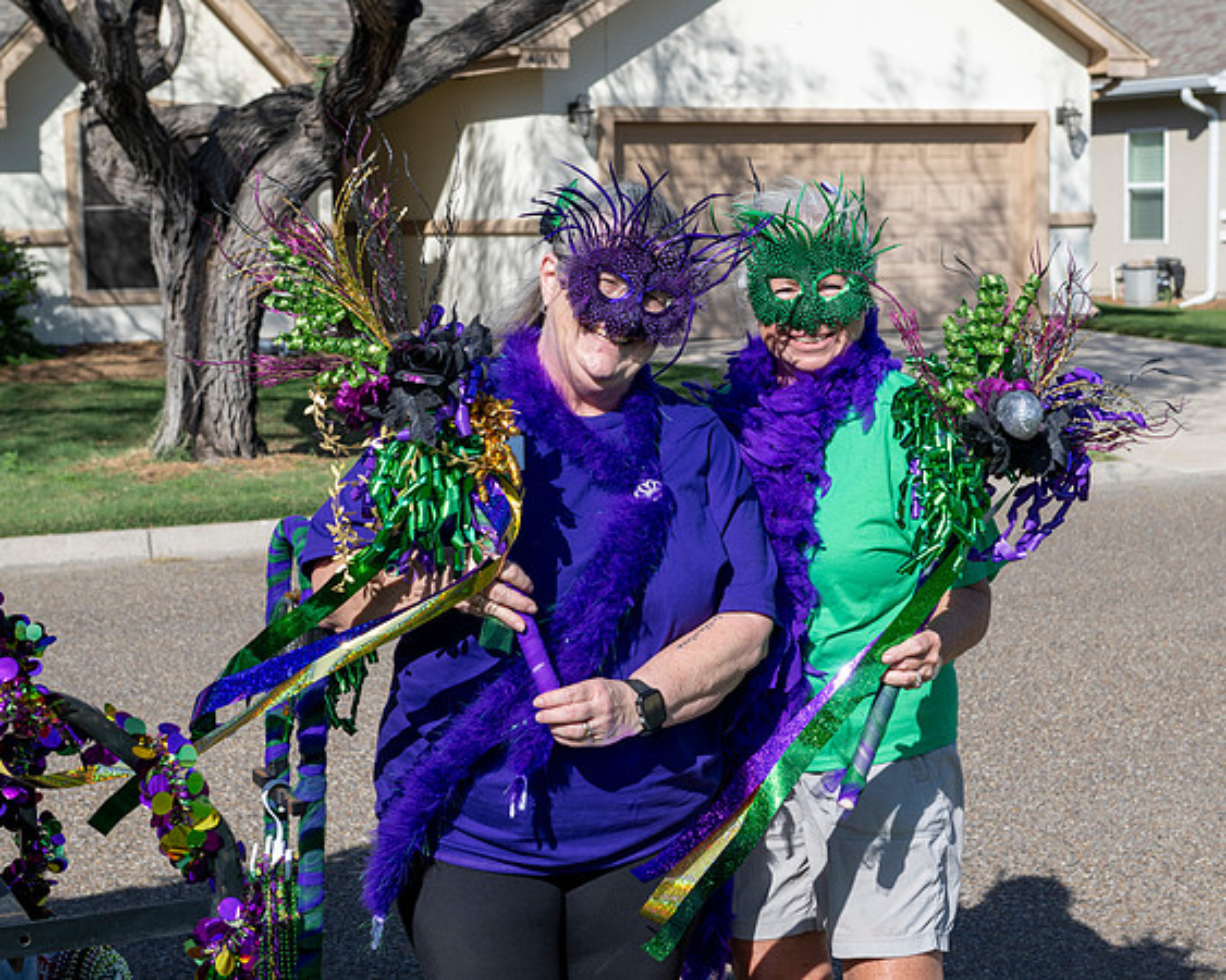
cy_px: 452
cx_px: 653
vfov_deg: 22.9
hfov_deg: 28.4
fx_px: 2421
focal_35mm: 67
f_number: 6.3
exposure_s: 1/640
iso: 200
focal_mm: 55
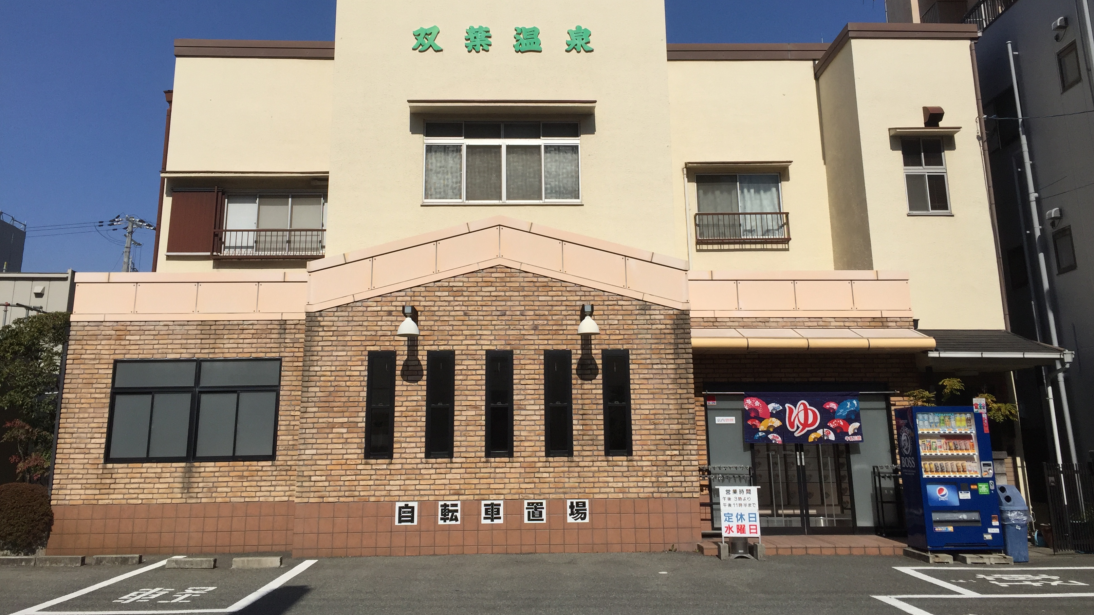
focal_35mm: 32
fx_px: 928
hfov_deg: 61.0
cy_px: 220
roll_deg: -0.1
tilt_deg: +14.8
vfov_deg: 36.4
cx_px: 546
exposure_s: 1/5650
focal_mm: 4.15
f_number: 2.2
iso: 32
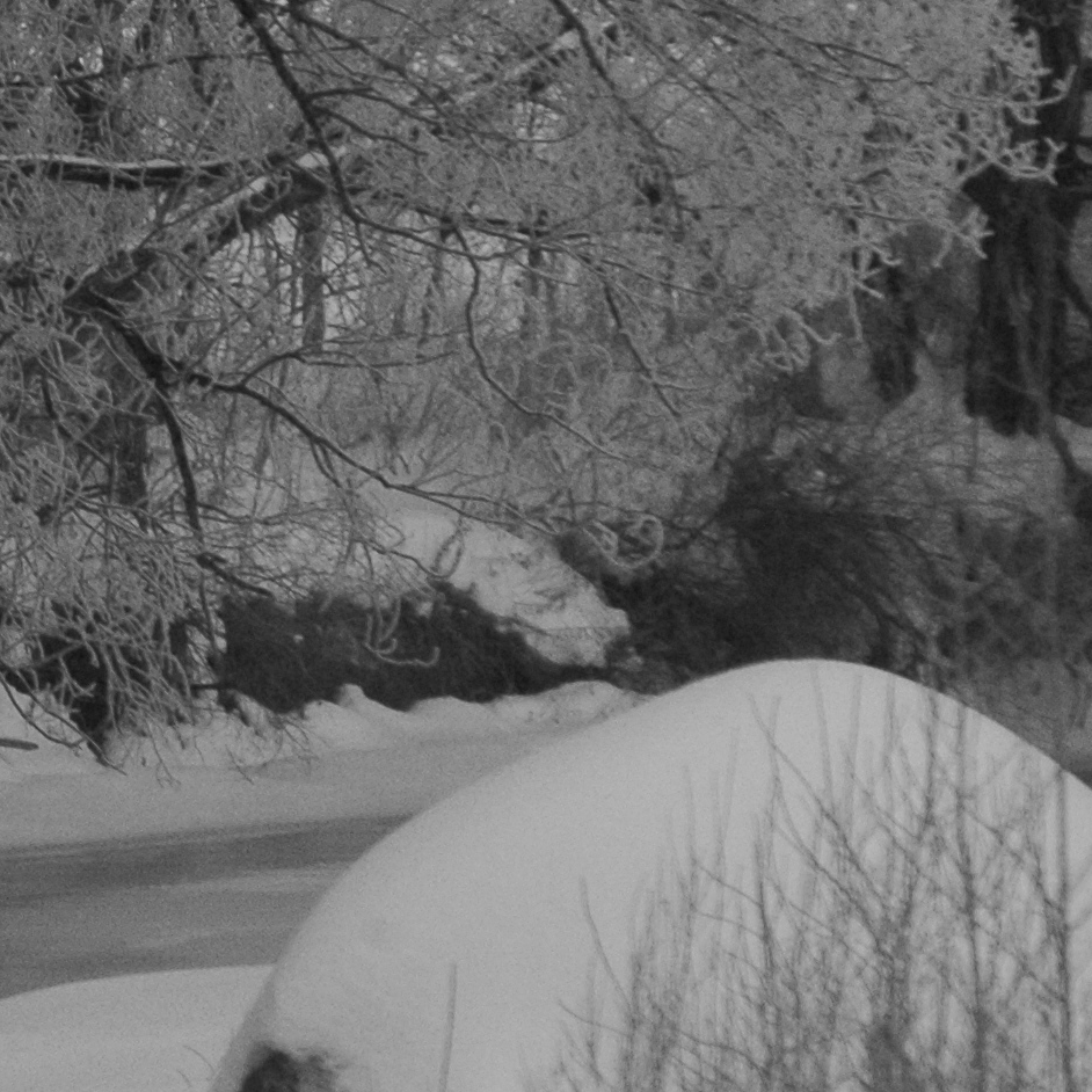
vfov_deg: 2.1
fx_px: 30480
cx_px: -591
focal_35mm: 854
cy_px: 799
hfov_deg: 2.0
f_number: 9.5
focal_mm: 210
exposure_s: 1/250
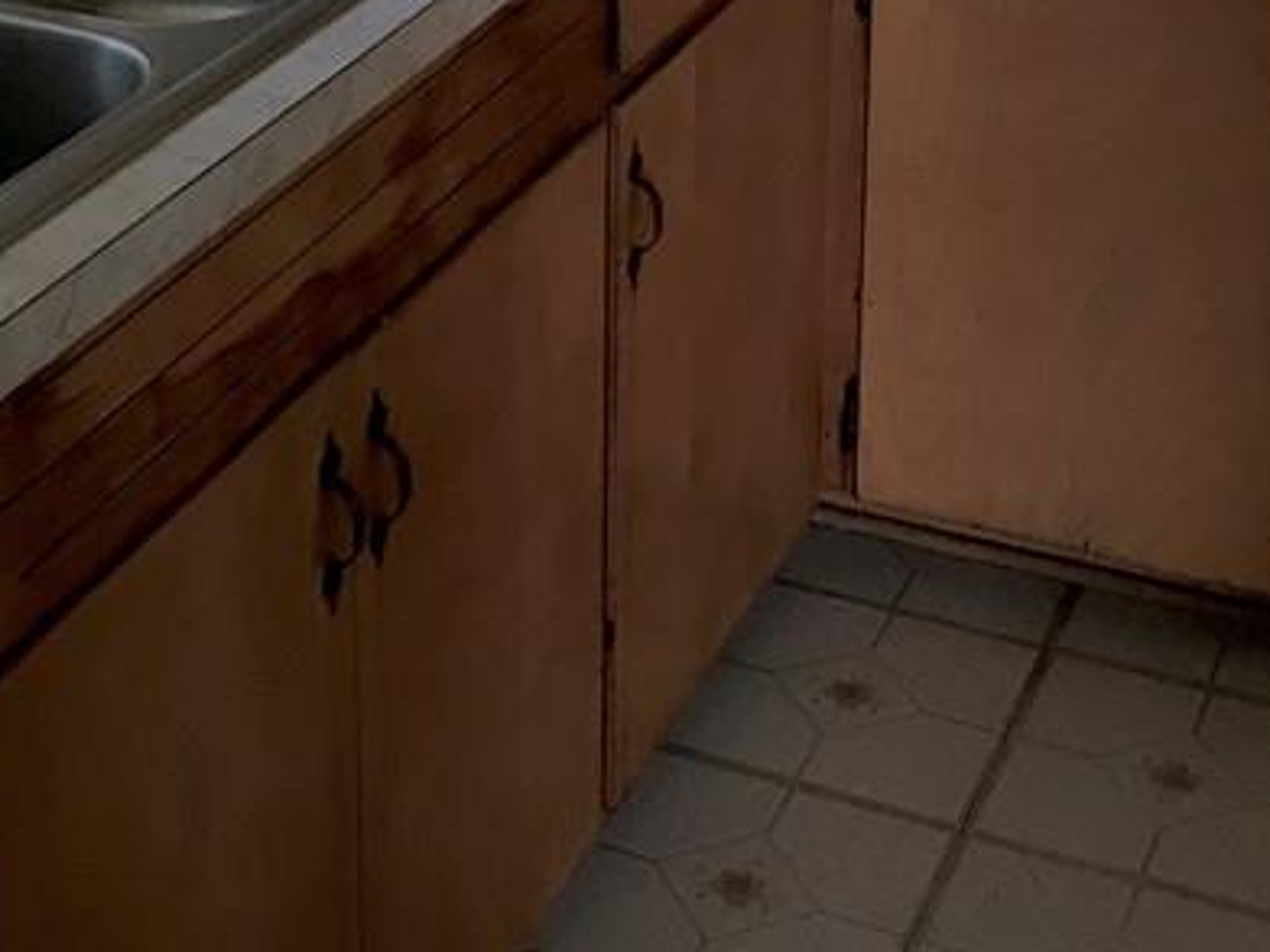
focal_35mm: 76
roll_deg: +0.0
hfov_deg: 25.6
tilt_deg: -14.7
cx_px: 487
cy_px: -185
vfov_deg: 18.4
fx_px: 2787
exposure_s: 1/30
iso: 64
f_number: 2.2
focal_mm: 4.15
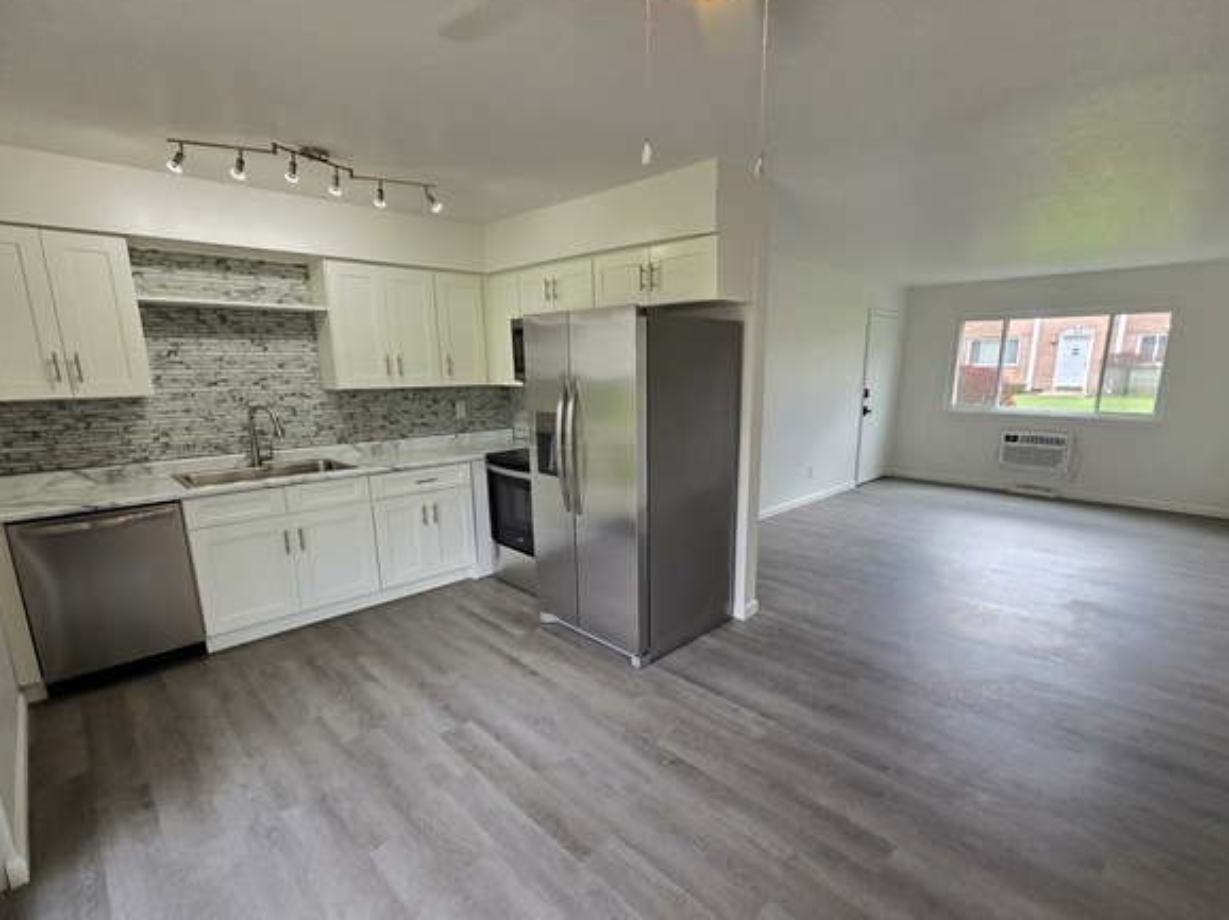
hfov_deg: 98.2
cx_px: 620
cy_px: 499
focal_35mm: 15
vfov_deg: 81.5
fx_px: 532
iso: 80
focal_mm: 2.2
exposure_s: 1/120
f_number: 2.2
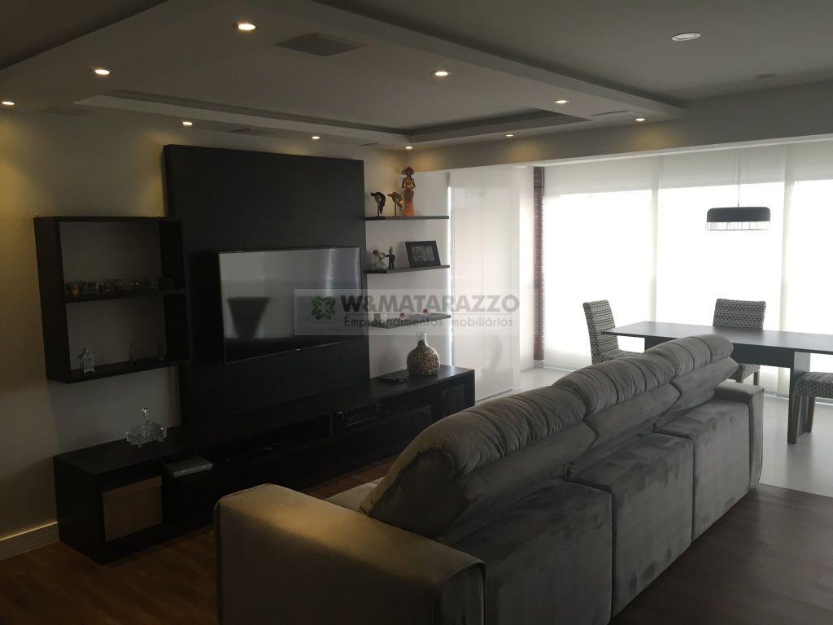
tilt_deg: -7.8
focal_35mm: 29
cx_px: 416
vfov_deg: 48.2
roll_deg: +1.1
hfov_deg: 61.7
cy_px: 312
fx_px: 698
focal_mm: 4.15
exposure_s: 1/30
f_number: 2.2
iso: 32
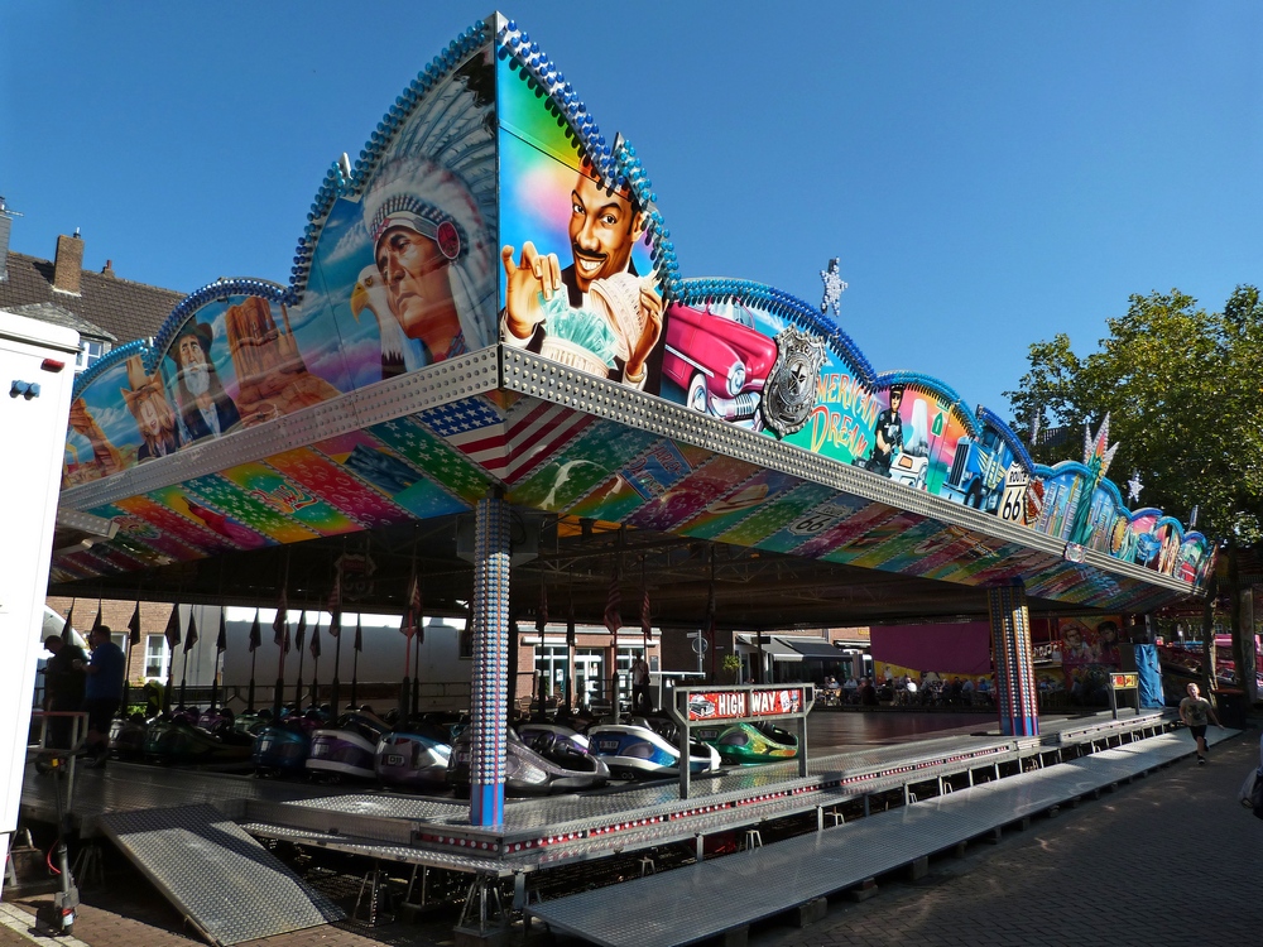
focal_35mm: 25
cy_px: 474
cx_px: 632
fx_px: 912
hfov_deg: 69.4
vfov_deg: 54.9
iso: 100
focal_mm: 4.5
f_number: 2.8
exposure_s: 1/1300
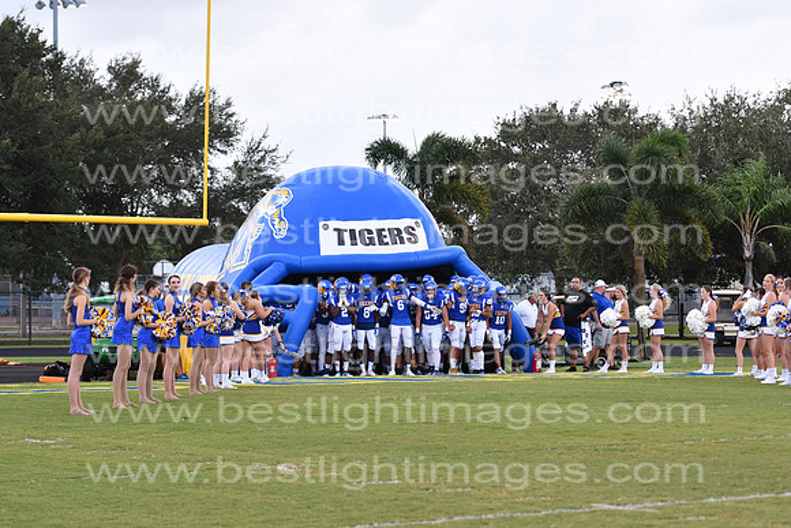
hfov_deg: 18.2
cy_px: 264
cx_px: 396
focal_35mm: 112
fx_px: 2472
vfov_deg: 12.2
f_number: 3.2
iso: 400
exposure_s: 1/500
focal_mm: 75
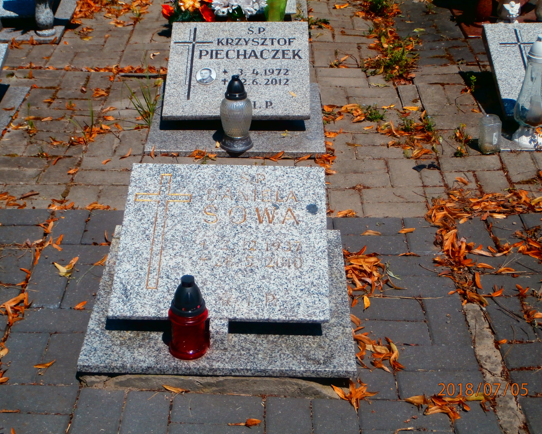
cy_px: 216
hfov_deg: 31.4
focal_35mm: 60
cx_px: 270
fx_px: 963
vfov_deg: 25.4
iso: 100
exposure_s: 1/1250
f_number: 4.5
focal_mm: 10.11
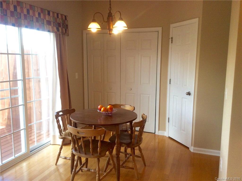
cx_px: 121
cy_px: 90
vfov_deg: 44.0
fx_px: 223
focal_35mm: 32
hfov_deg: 56.9
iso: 40
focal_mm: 3.3
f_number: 2.4
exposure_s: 1/120
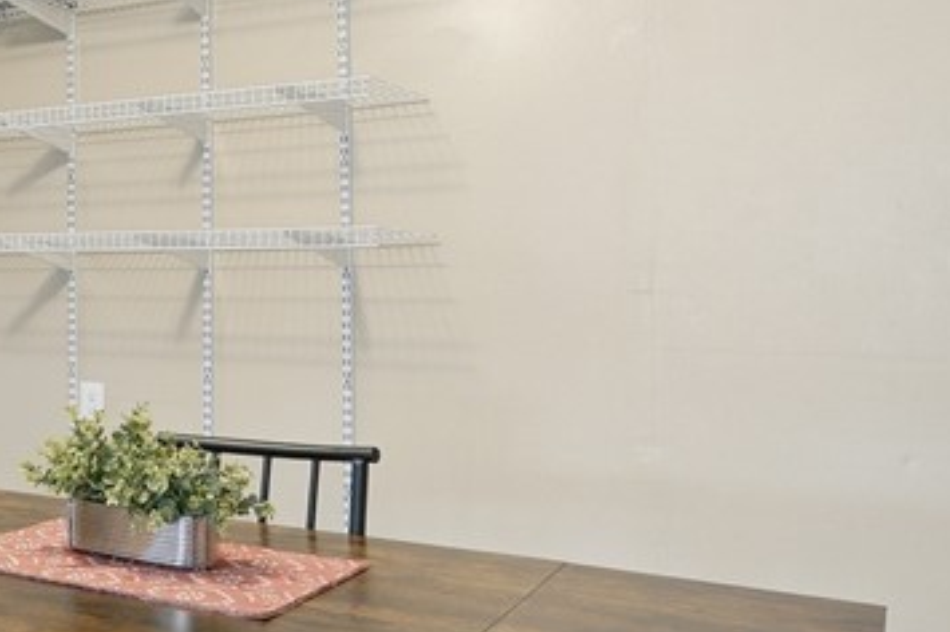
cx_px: -147
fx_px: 1292
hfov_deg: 33.8
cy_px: 257
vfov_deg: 27.4
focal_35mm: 49
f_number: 9
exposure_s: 1/30
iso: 320
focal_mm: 16
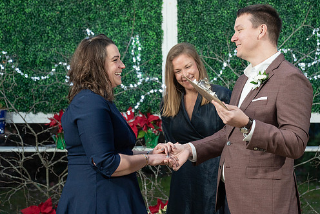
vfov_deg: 19.2
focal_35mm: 71
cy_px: 122
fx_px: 631
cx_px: 193
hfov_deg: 28.4
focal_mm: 53
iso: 2000
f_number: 2.8
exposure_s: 1/100
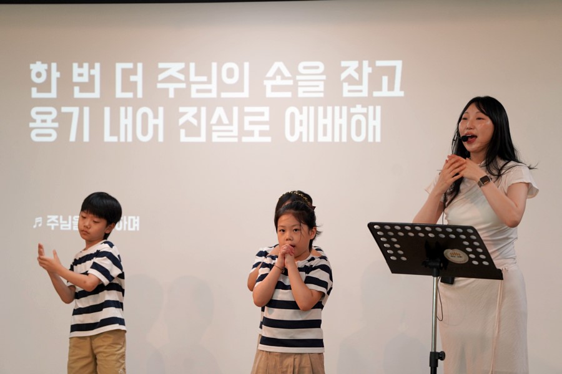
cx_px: 281
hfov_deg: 10.3
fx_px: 3122
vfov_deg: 6.9
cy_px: 187
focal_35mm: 200
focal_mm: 200
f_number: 4
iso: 800
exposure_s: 1/250
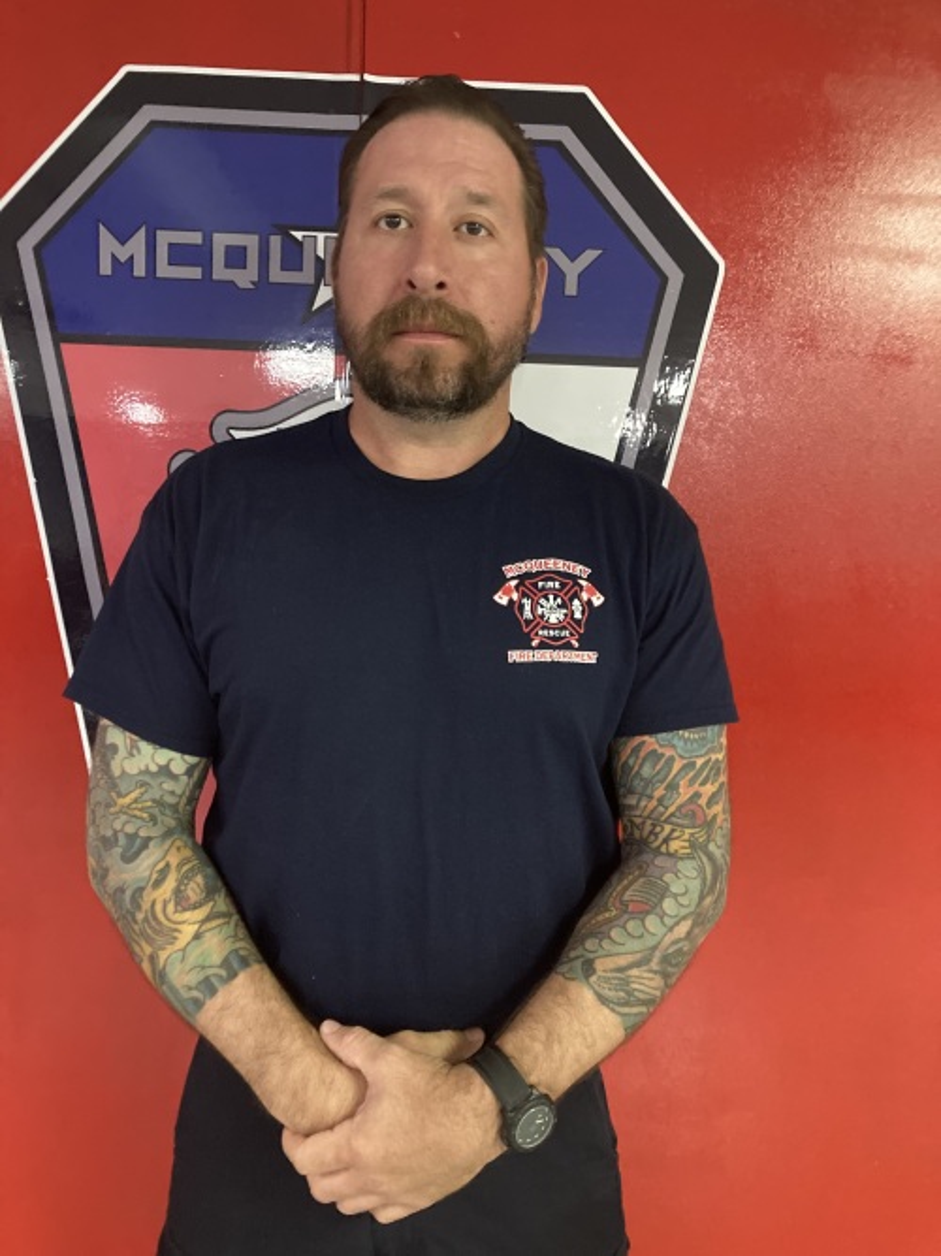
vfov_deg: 63.5
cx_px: 470
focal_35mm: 28
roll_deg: -0.5
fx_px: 1015
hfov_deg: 49.7
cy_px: 628
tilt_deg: -5.1
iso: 640
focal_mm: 3.99
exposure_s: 1/30
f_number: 1.8
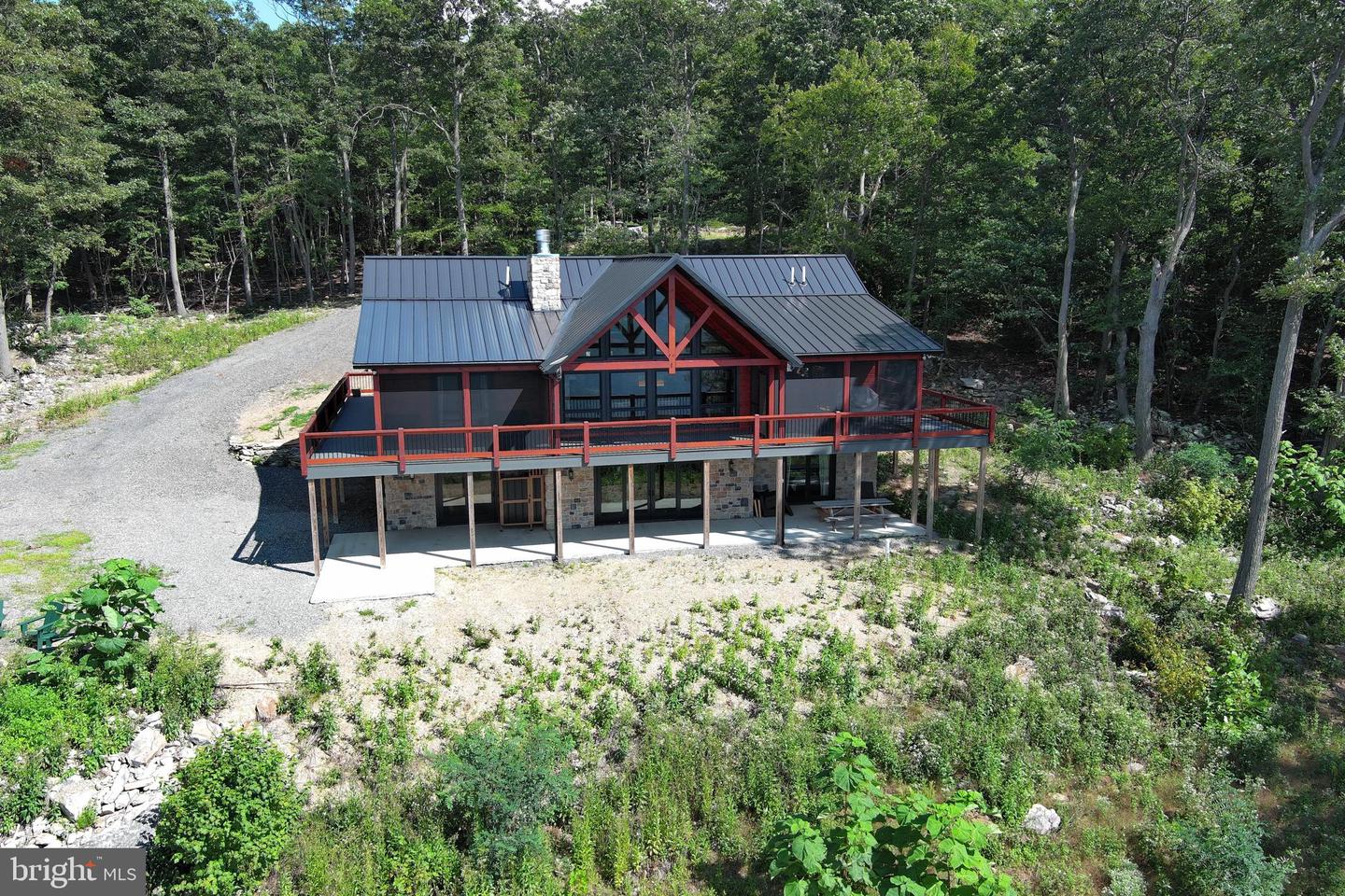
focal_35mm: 29
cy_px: 448
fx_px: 1083
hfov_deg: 63.7
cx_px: 672
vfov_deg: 45.0
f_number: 2.8
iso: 100
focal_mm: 10.57
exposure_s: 1/604
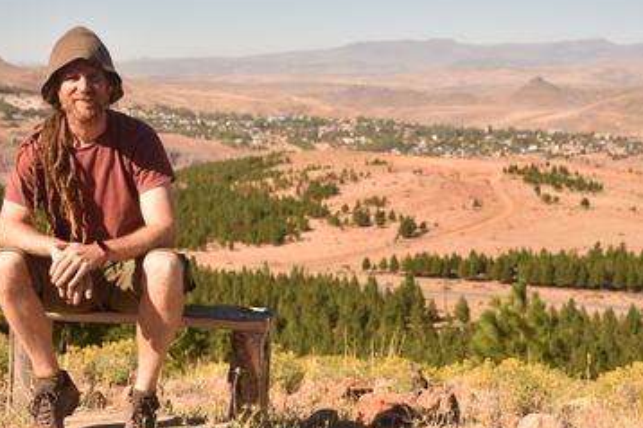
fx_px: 1303
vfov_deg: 18.6
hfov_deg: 27.7
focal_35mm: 73
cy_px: 179
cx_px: 280
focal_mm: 34
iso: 160
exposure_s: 1/800
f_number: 6.3
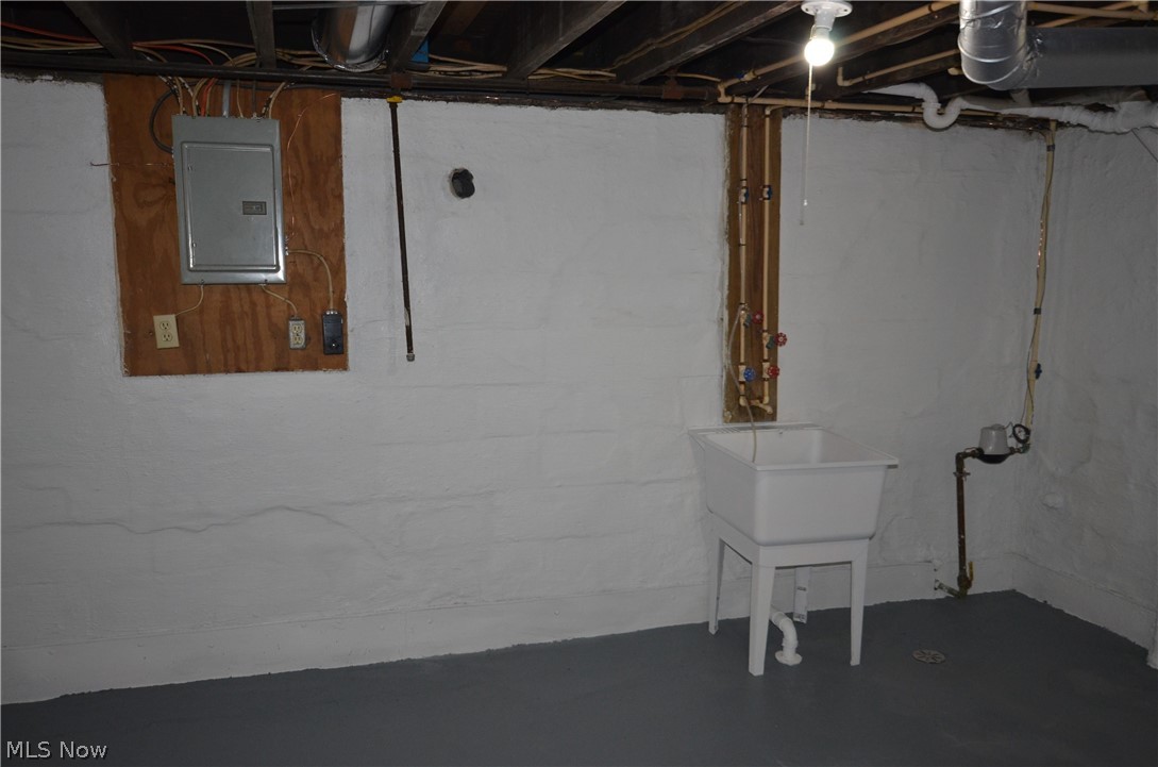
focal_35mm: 30
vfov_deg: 43.4
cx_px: 579
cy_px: 384
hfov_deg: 62.0
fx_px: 963
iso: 800
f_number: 5.6
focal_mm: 20
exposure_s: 1/60
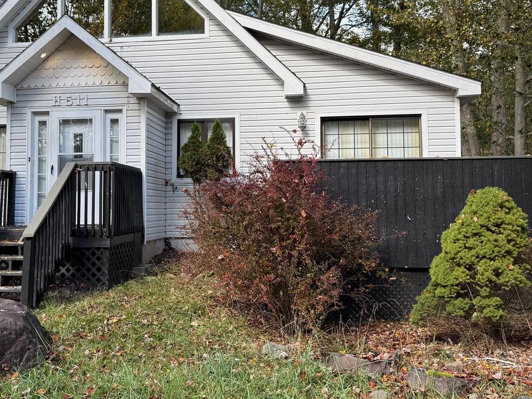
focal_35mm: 40
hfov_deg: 46.3
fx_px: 615
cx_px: 190
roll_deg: -0.2
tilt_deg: +6.0
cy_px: 158
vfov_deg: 35.8
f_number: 1.78
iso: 80
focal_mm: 6.76
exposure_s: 1/589
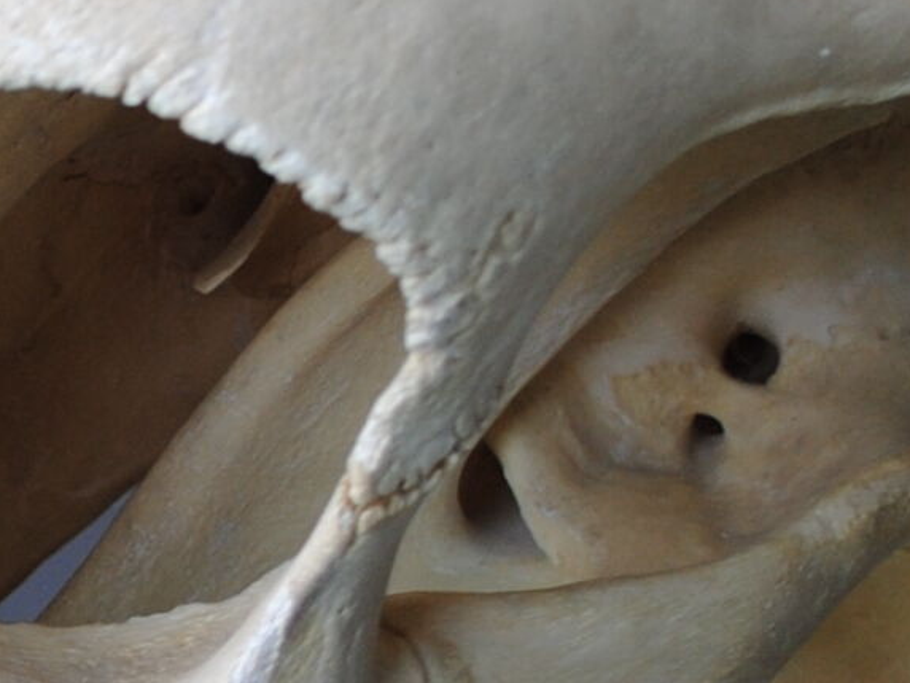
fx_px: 4232
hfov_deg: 11.6
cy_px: 779
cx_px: -549
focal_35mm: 161
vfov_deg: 9.1
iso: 200
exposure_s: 1/80
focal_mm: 22
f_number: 4.5
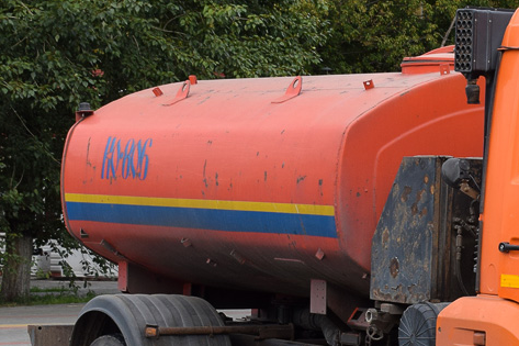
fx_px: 1974
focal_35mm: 137
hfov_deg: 14.5
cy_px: 230
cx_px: 631
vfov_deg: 10.0
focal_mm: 36
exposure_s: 1/250
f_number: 8
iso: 220
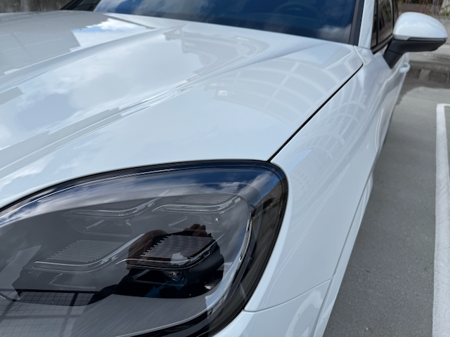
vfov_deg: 56.8
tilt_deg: -27.5
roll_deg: -3.4
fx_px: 312
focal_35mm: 24
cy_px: 168
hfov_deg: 71.6
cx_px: 225
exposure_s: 1/2801
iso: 80
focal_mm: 6.76
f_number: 1.78
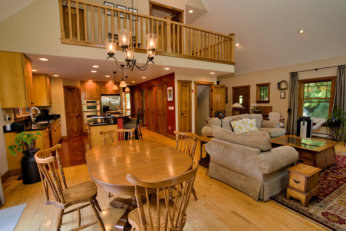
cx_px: 173
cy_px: 116
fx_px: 163
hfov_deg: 93.3
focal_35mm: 17
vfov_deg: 70.5
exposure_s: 1/15
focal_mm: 17
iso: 200
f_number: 9
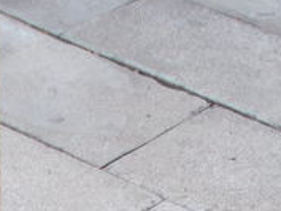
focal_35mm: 147
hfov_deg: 13.4
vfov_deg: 9.2
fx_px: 1194
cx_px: 64
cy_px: 490
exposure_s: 1/60
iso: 80
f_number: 3.2
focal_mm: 4.6
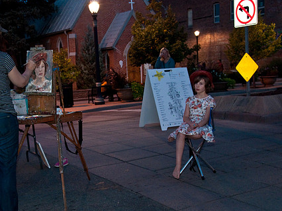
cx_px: 102
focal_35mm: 51
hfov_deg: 37.2
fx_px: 415
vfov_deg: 28.5
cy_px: 121
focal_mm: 26
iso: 1250
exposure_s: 1/15
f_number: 6.3
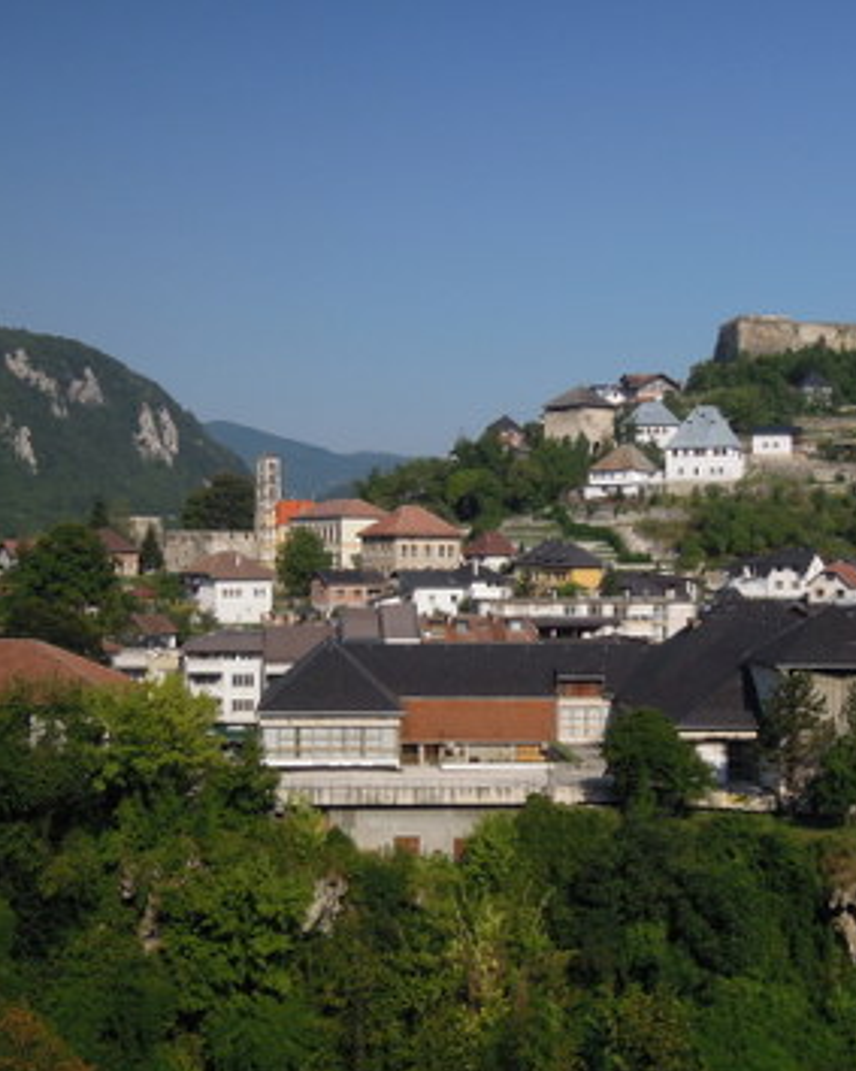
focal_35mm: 53
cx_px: 469
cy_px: 536
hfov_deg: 28.6
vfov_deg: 35.4
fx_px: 1679
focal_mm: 7.2
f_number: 4.1
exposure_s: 1/1250
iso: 160
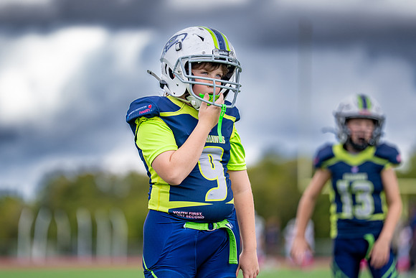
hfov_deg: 8.7
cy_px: 140
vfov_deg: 5.8
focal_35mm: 235
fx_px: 2719
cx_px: 204
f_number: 2.8
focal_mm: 188
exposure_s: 1/2000
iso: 320
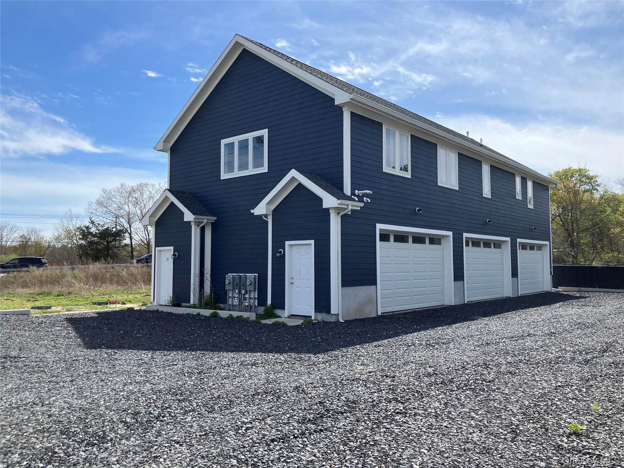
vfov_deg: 49.7
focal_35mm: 28
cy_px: 234
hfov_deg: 63.4
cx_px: 312
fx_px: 505
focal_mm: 3.99
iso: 32
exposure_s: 1/2433
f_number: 1.8
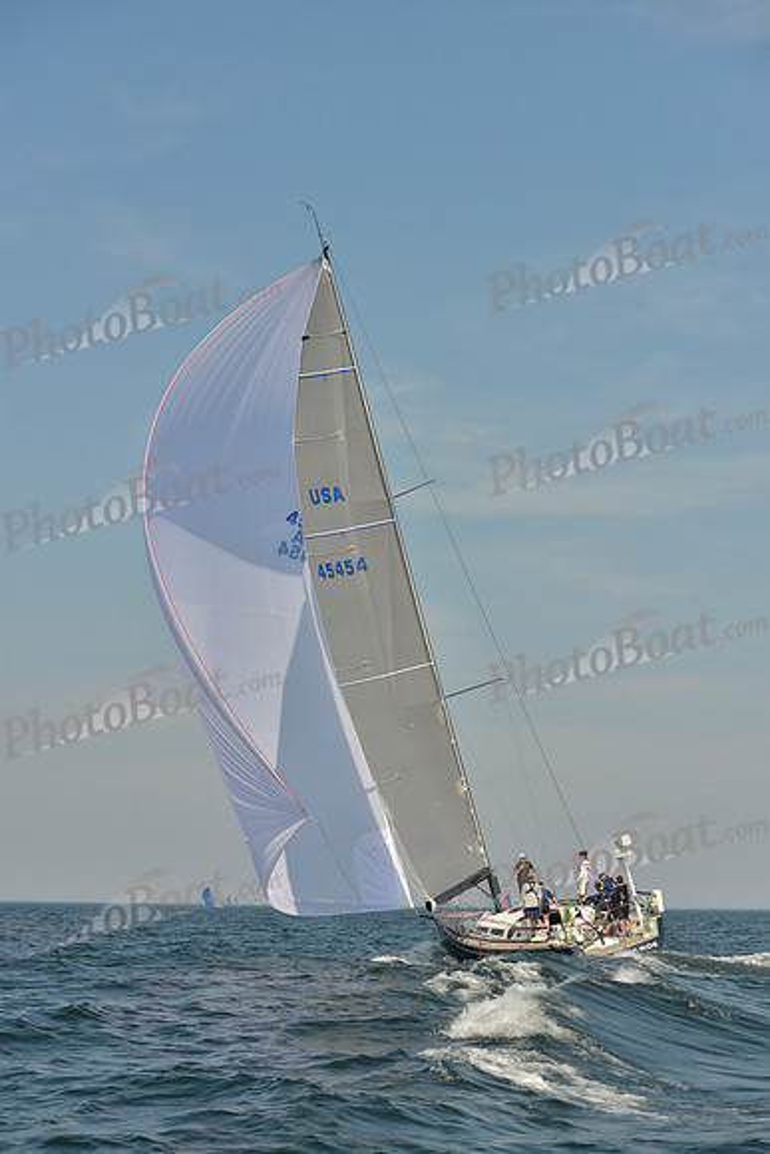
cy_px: 577
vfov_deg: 28.8
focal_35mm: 70
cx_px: 385
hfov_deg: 19.5
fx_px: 2244
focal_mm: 70
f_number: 7.1
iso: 200
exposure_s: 1/1600
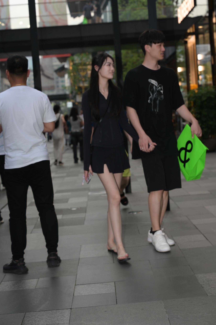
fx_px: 630
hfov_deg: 19.5
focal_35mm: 70
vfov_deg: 28.8
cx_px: 108
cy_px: 162
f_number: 5.6
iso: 400
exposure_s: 1/200
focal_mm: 70
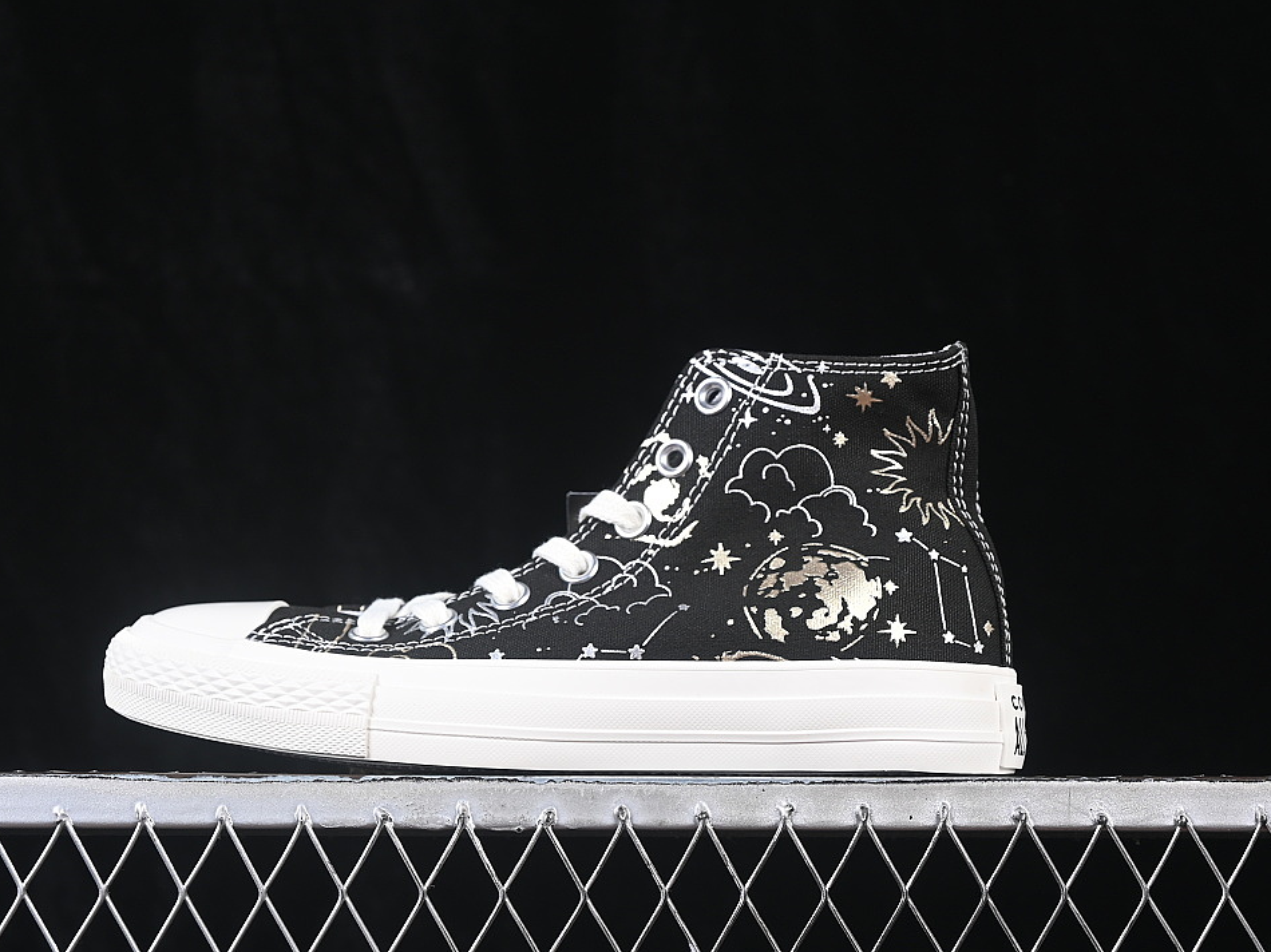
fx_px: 3010
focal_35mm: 82
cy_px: 477
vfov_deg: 18.0
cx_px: 569
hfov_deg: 23.8
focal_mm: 50
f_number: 6.3
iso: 160
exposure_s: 1/60
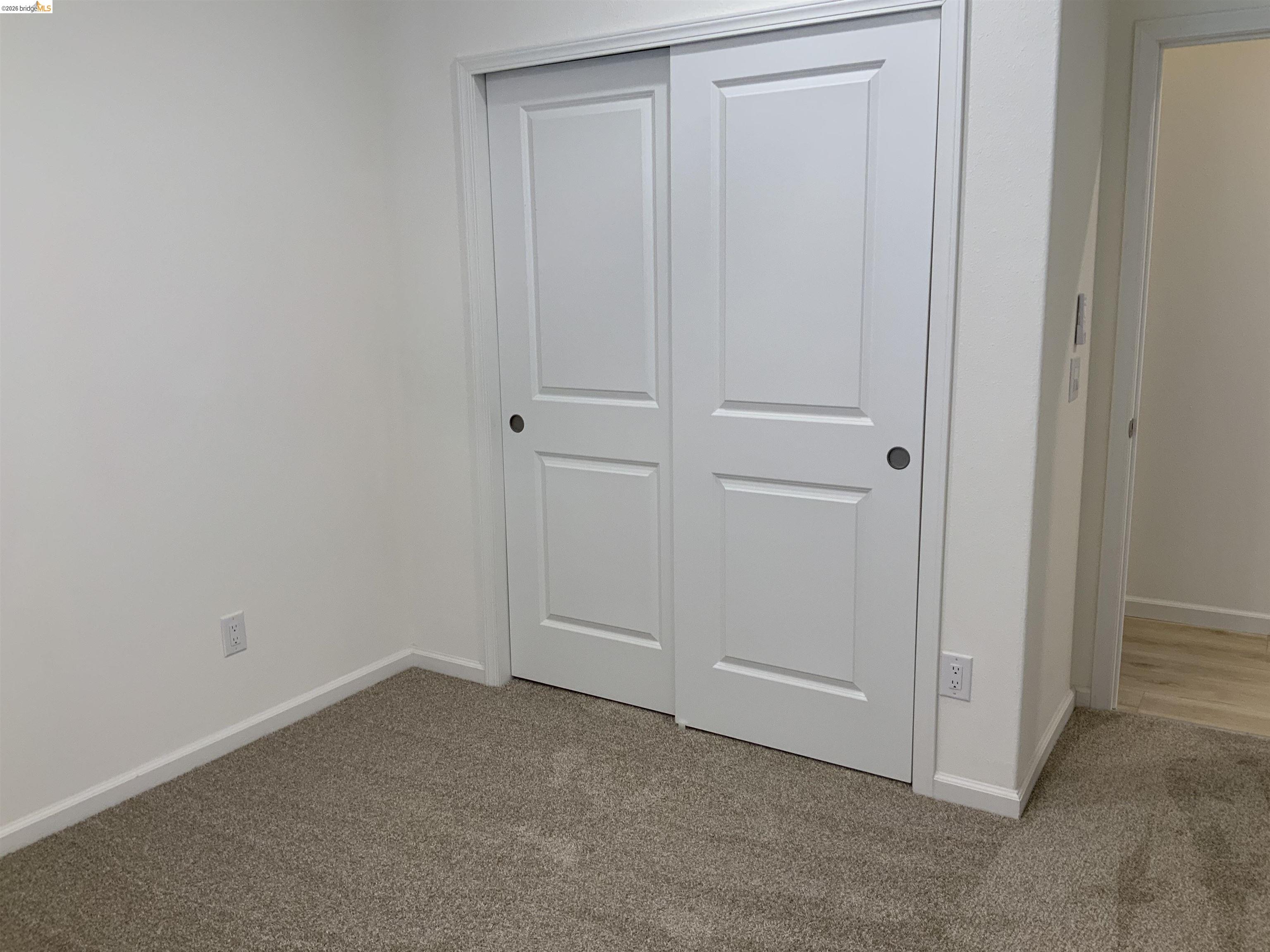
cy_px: 476
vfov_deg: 48.2
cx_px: 635
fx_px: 1064
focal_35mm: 29
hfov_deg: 61.7
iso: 50
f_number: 1.8
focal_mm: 3
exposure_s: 1/60
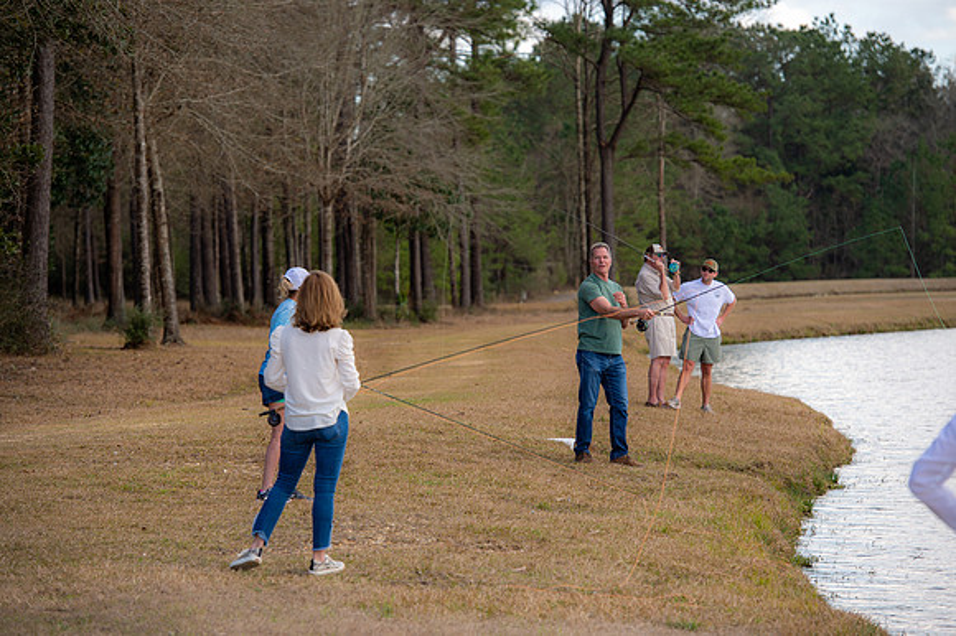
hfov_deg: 13.3
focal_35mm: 155
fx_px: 4114
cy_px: 318
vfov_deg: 8.8
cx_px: 478
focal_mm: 155
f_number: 5
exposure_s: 1/250
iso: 100
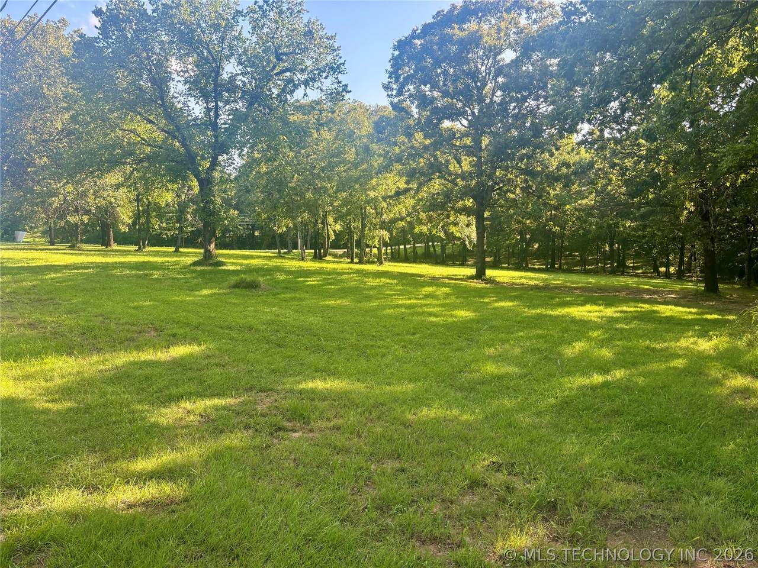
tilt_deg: -4.1
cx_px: 379
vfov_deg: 53.1
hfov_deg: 67.3
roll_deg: +0.0
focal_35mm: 26
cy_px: 284
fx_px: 569
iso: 50
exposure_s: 1/287
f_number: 1.6
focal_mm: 5.96
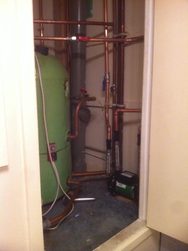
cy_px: 126
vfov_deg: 52.7
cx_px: 94
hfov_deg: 40.6
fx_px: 254
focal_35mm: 35
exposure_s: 1/15
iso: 400
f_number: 2.8
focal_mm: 3.85
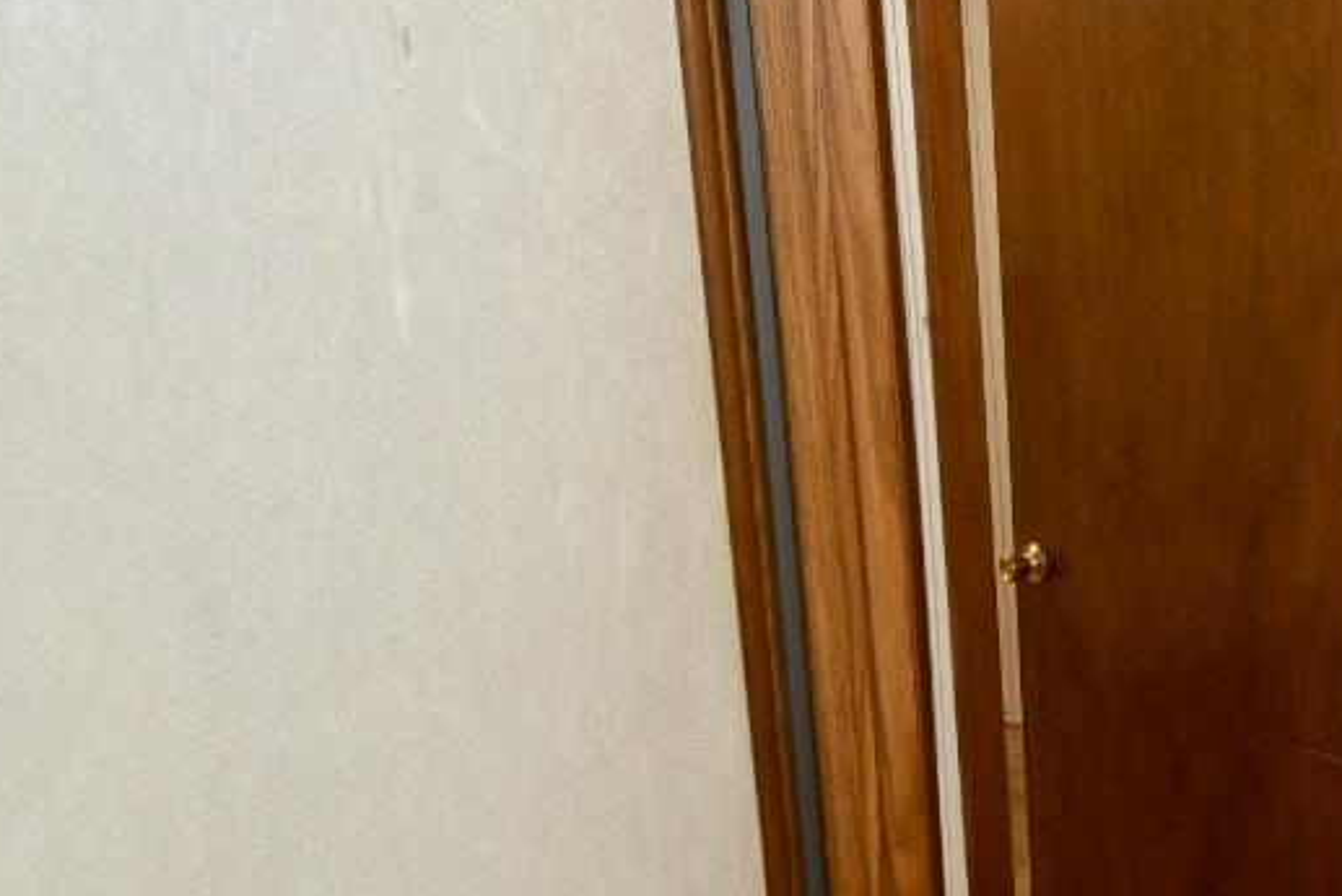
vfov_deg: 27.9
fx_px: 1752
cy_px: 764
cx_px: 1607
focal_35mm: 47
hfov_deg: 33.9
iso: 400
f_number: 9
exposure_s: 1/13
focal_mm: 10
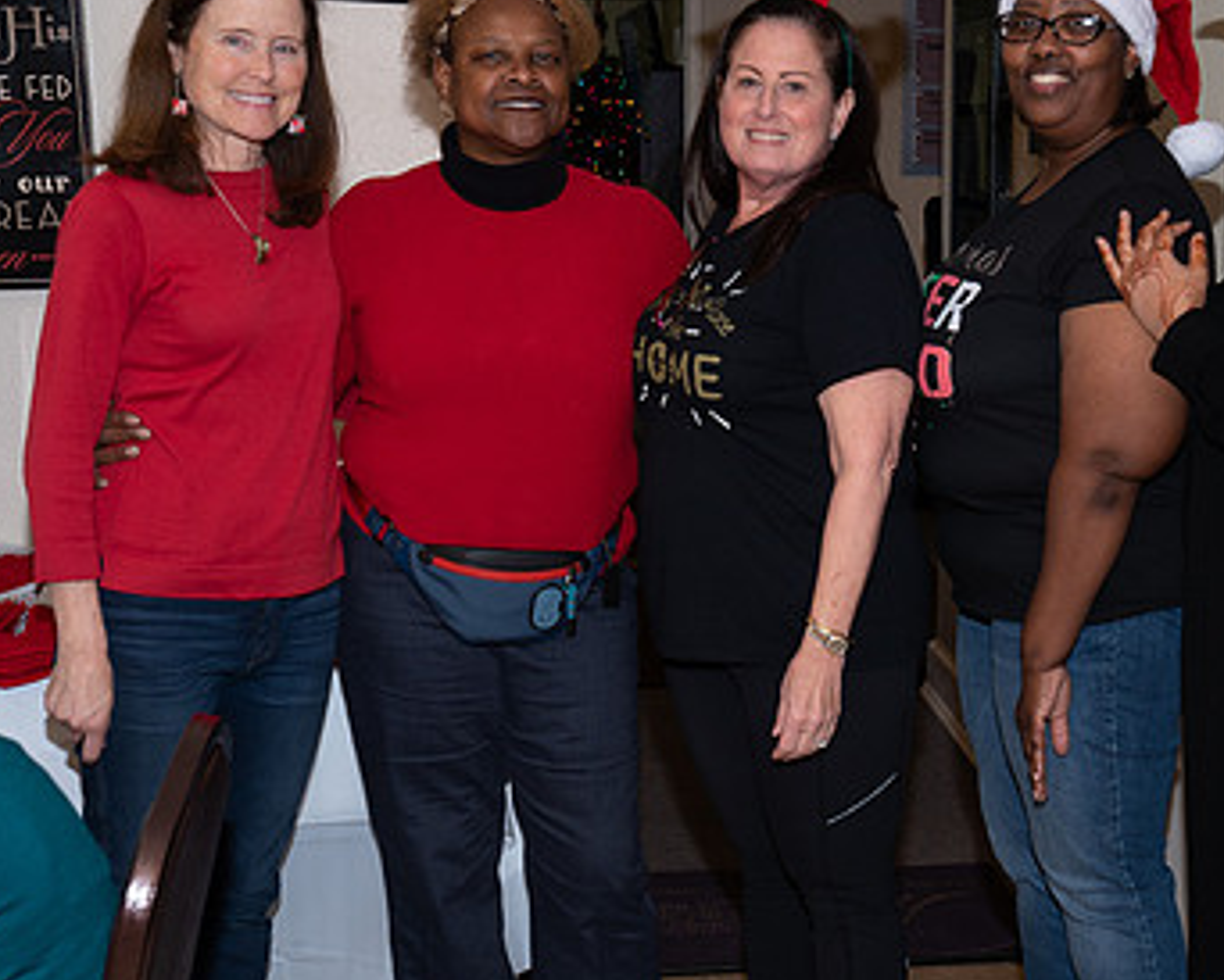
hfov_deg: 26.7
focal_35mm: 70
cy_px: 435
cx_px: 931
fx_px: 2537
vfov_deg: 21.9
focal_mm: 44
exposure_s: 1/80
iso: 400
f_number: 7.1
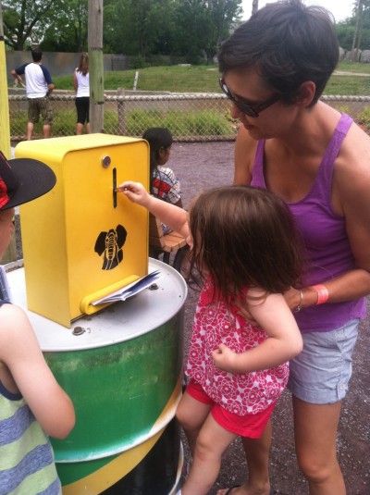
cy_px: 248
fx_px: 500
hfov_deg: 40.6
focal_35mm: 35
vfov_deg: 52.7
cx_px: 185
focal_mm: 3.85
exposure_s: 1/429
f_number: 2.8
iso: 80
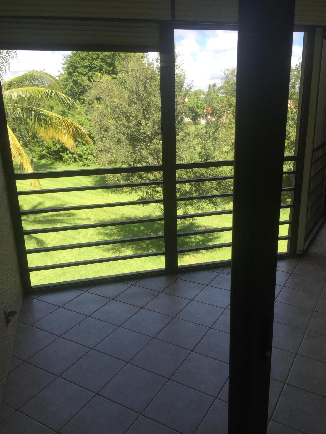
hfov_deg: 48.2
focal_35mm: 29
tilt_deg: -15.7
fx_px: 364
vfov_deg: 61.7
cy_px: 217
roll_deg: +2.4
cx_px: 163
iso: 32
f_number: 2.2
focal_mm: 4.15
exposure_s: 1/384
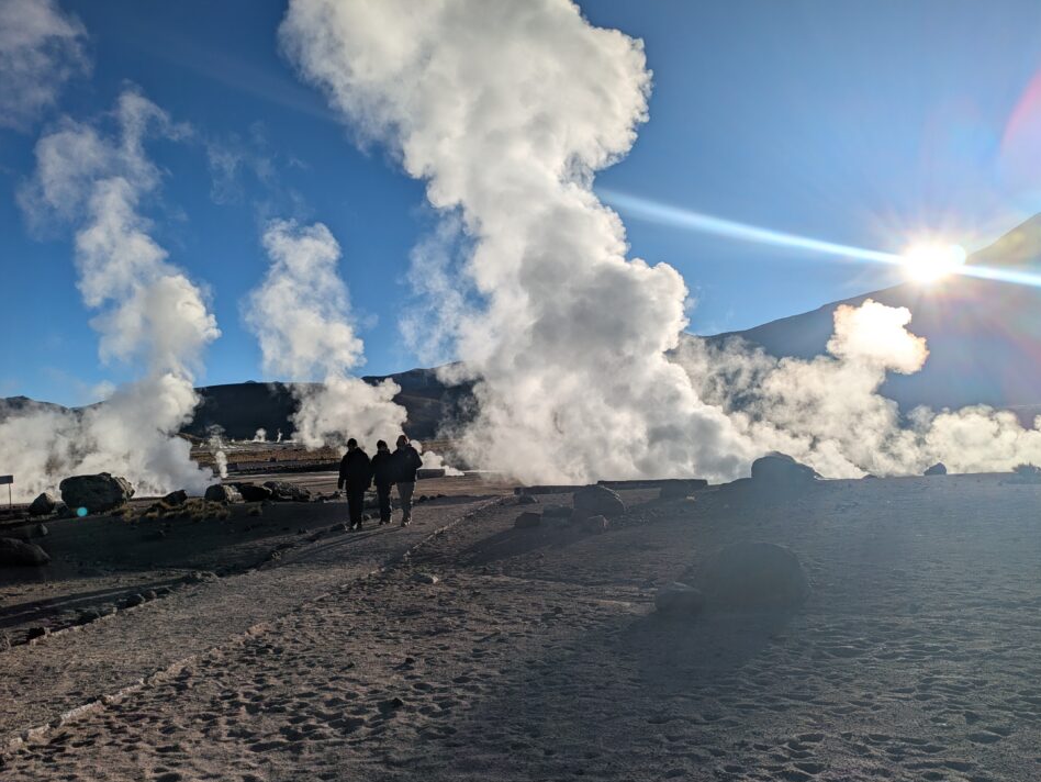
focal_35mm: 27
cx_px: 526
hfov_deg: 65.3
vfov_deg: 51.4
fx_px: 812
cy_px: 368
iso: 51
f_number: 1.89
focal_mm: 5.43
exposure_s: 1/10101
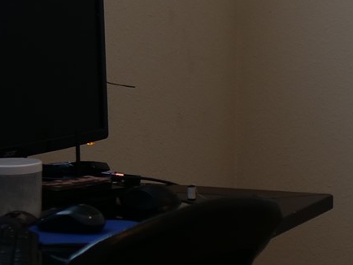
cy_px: 42
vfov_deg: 9.8
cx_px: 438
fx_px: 1541
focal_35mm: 151
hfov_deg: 12.7
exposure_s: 1/125
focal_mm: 16
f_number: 1.6
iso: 200
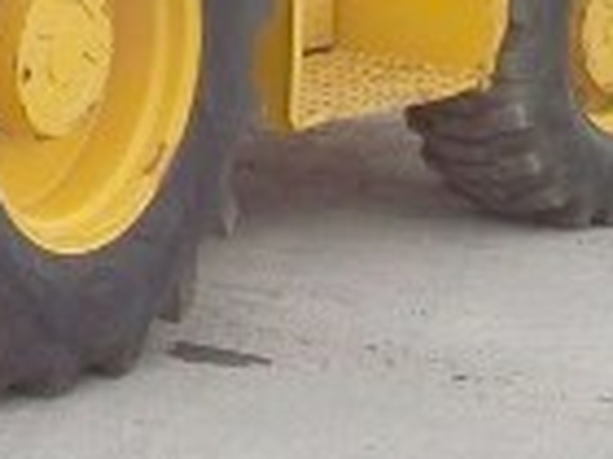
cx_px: -342
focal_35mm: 210
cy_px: -280
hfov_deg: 9.1
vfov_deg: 6.9
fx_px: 3719
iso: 80
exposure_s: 1/700
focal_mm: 7.6
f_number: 3.1
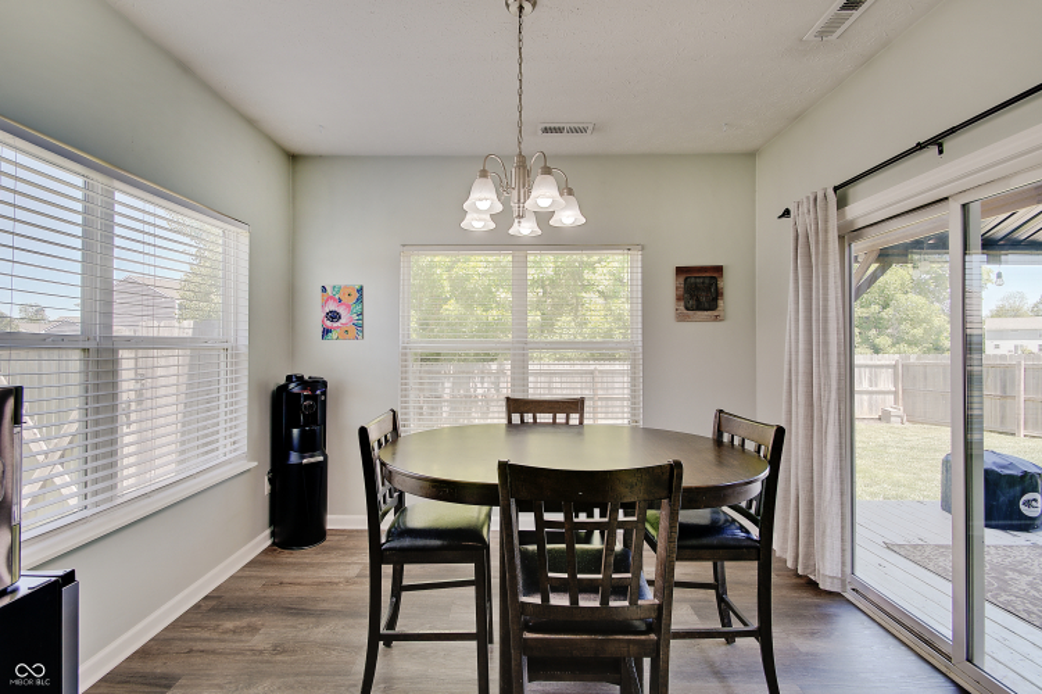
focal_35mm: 15
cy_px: 347
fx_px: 434
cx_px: 521
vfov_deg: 77.3
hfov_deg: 100.4
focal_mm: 10
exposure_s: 1/10
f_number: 9
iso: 100
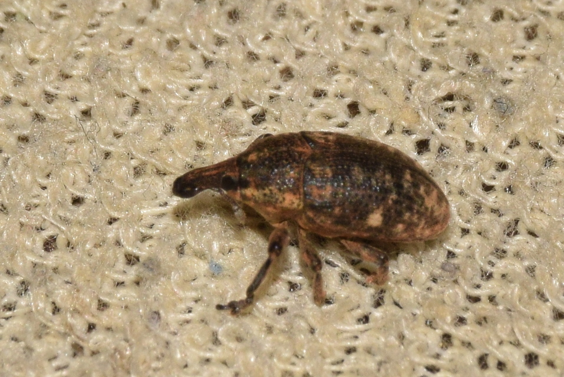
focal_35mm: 210
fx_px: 3293
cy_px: 188
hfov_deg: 9.8
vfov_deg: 6.6
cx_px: 282
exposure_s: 1/160
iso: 400
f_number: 16
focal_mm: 140
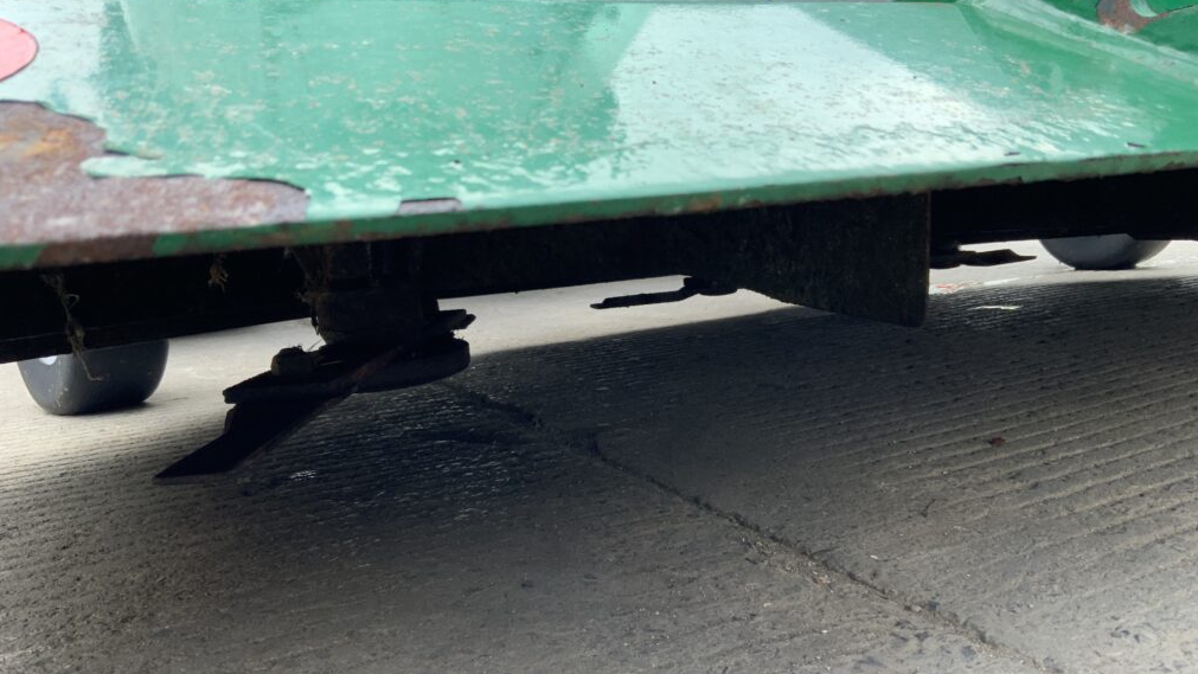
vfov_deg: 36.7
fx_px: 1017
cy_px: 364
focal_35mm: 32
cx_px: 603
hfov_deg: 61.0
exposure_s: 1/122
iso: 32
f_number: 1.8
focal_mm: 3
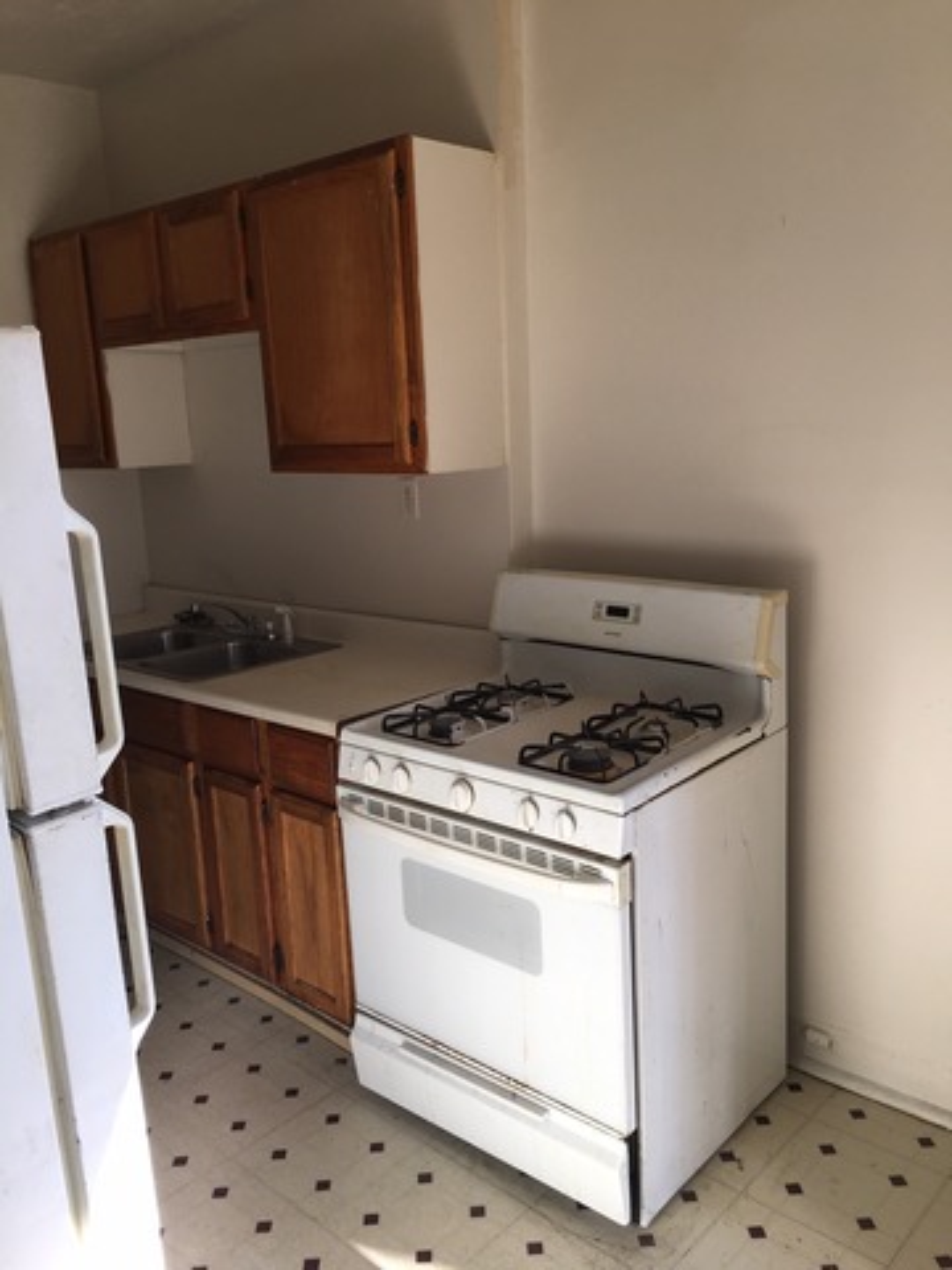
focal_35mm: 29
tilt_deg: -9.7
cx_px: 476
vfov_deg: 61.7
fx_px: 1063
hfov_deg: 48.2
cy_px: 635
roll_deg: +2.1
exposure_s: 1/120
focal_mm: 4.15
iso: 32
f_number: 2.2
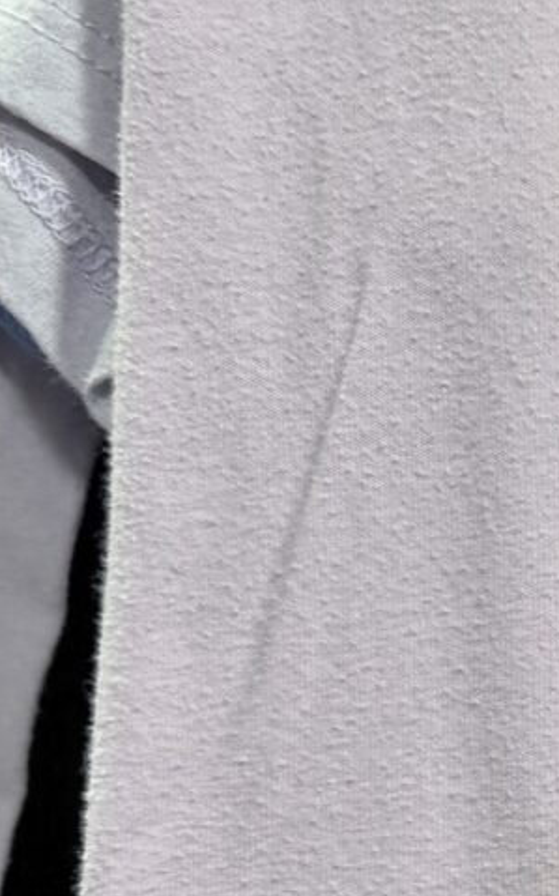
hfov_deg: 8.4
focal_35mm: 136
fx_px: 3318
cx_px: 1569
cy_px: 866
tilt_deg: -7.0
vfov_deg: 15.1
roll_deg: -1.7
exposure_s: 1/120
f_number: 1.78
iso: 160
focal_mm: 6.76
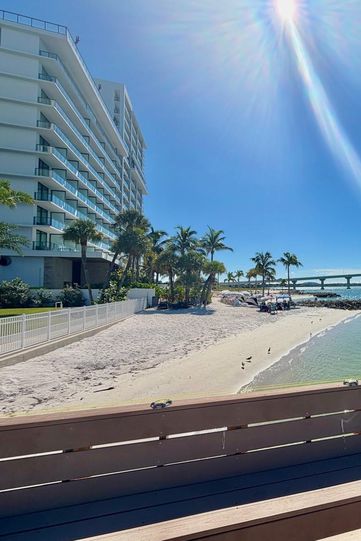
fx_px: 301
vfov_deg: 84.0
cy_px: 269
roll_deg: +0.9
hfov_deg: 54.0
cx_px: 326
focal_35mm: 20
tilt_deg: +3.4
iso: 20
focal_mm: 2.22
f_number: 2.2
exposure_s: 1/1698
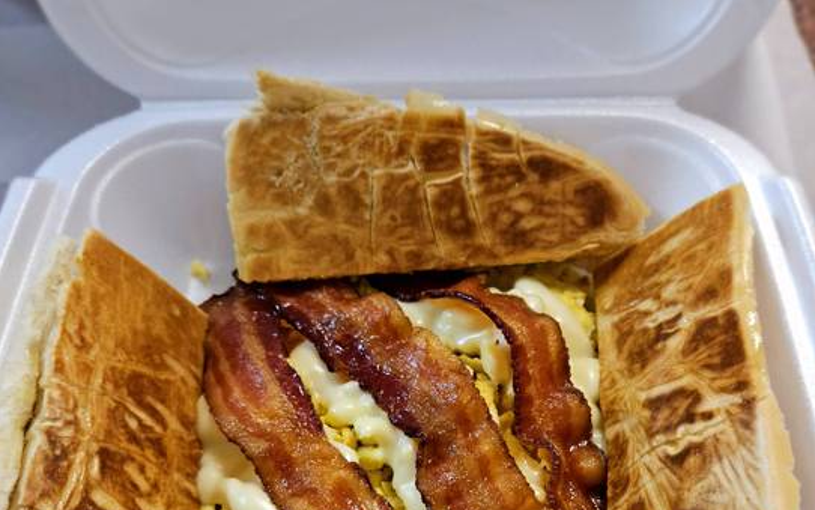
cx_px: 412
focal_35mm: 33
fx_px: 733
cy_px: 454
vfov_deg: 36.1
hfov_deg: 58.1
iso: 200
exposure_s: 1/60
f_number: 1.8
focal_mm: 5.4
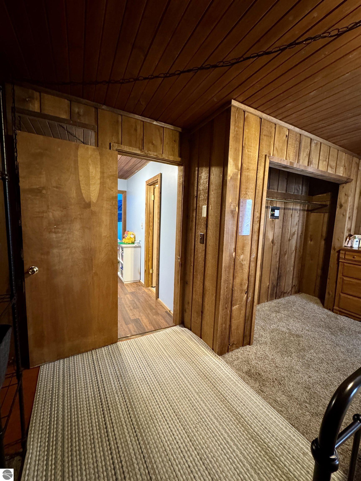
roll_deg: -1.9
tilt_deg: -5.9
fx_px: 195
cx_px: 180
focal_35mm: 14
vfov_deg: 102.1
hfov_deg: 85.7
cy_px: 240
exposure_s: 1/40
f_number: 2.2
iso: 1000
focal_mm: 2.22
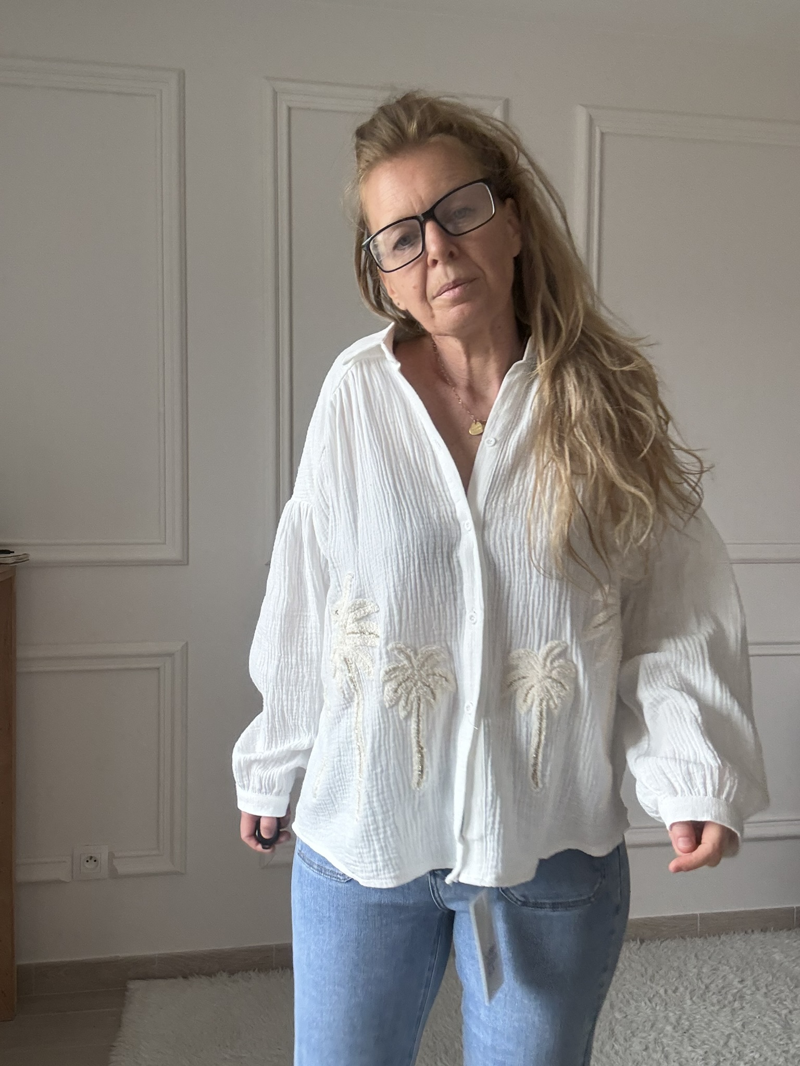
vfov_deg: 60.0
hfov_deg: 46.8
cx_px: 400
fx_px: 924
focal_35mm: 30
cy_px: 533
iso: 80
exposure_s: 1/61
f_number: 1.9
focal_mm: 2.69
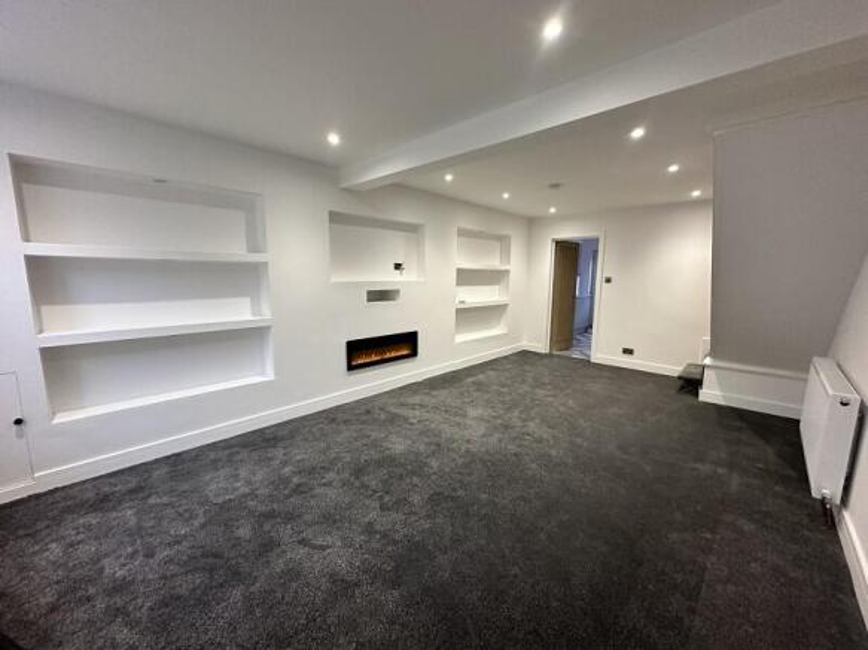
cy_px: 325
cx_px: 434
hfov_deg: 102.1
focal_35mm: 14
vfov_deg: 85.7
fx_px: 351
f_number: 2.2
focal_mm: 2.22
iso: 320
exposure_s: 1/99
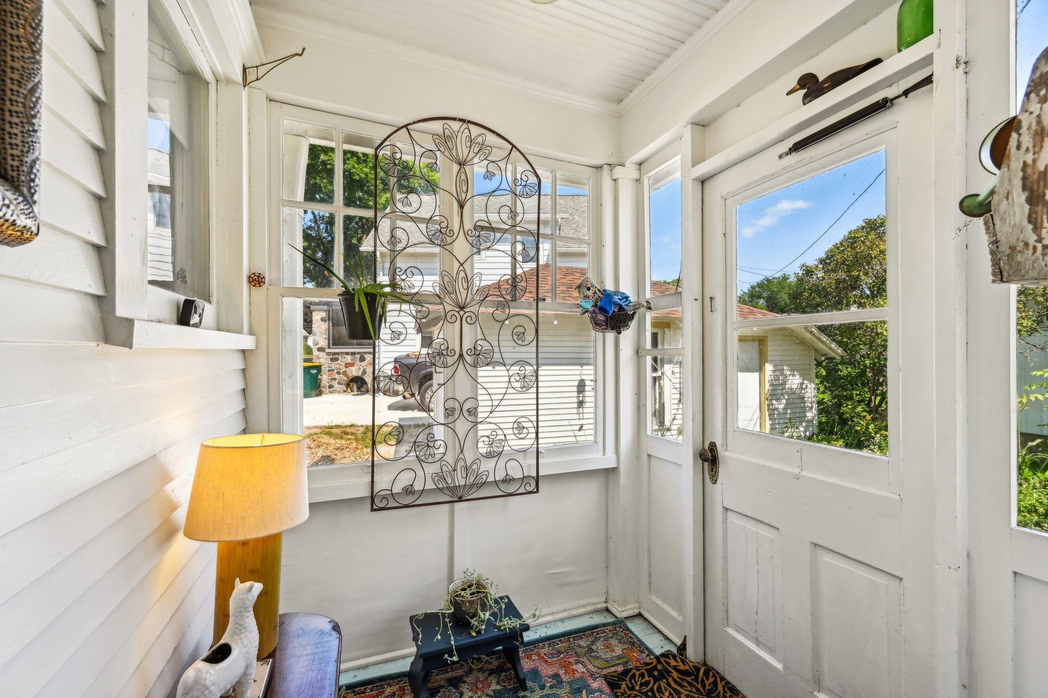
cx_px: 524
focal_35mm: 14
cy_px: 349
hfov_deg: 104.3
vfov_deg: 81.2
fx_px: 407
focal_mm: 14
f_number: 8
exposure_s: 1/500
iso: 400
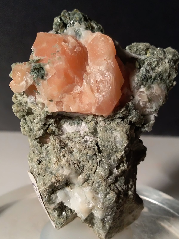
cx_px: 90
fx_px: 179
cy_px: 120
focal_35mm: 26
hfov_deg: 53.1
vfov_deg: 67.3
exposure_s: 1/100
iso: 151
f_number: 2
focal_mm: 3.54
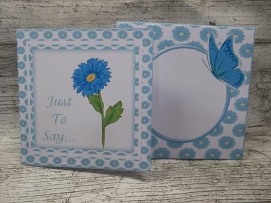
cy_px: 102
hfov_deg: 61.7
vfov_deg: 48.2
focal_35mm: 29
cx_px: 136
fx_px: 227
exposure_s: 1/30
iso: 80
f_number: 3.3
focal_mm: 4.1
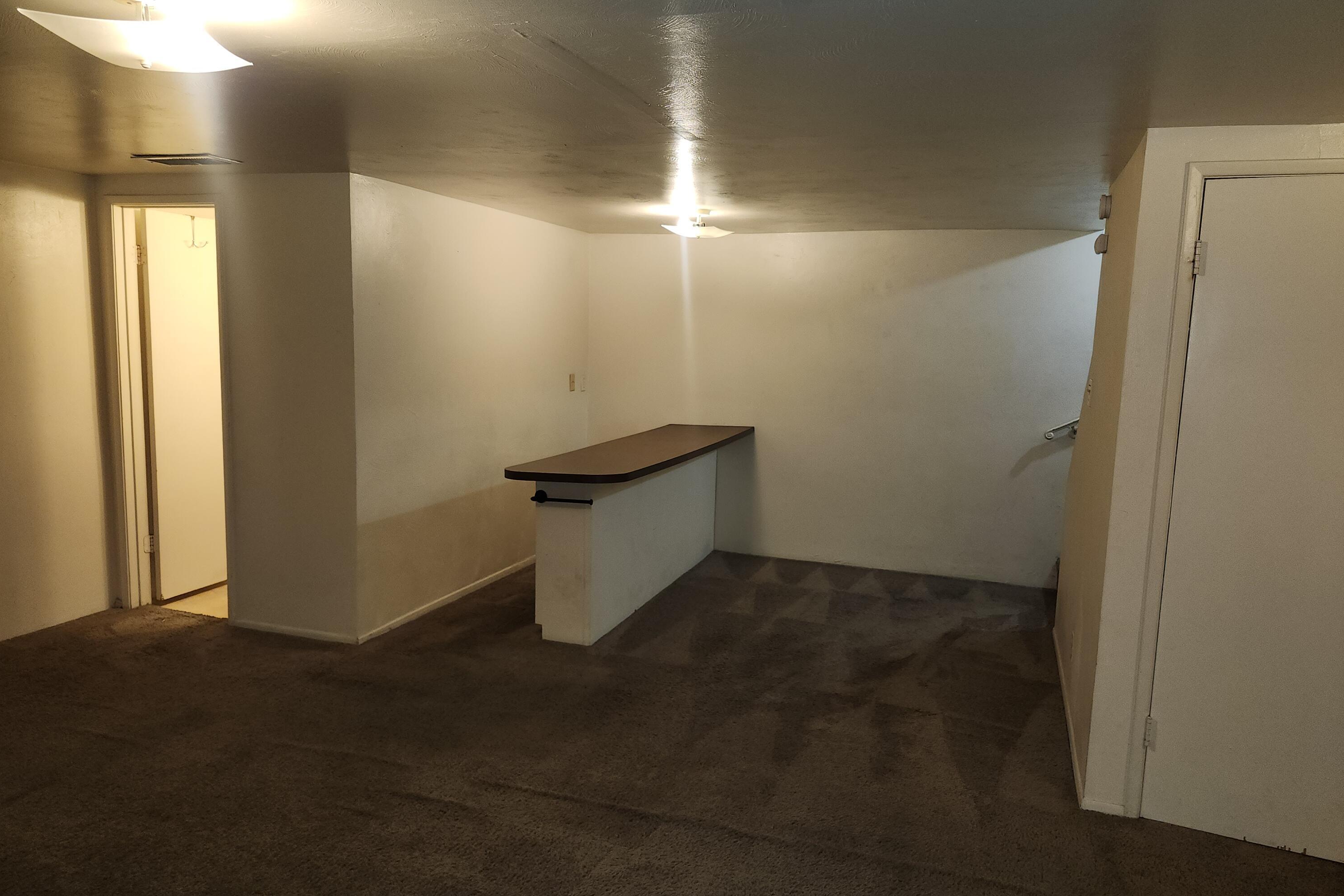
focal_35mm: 24
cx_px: 672
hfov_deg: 73.7
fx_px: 896
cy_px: 476
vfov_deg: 53.1
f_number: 1.8
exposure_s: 1/24
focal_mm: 5.54
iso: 125
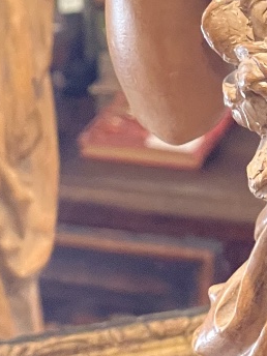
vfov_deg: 8.6
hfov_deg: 6.6
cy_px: -232
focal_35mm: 223
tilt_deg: -0.9
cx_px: 426
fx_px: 2293
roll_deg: +1.8
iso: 200
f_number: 2.2
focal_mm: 7.5
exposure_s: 1/50
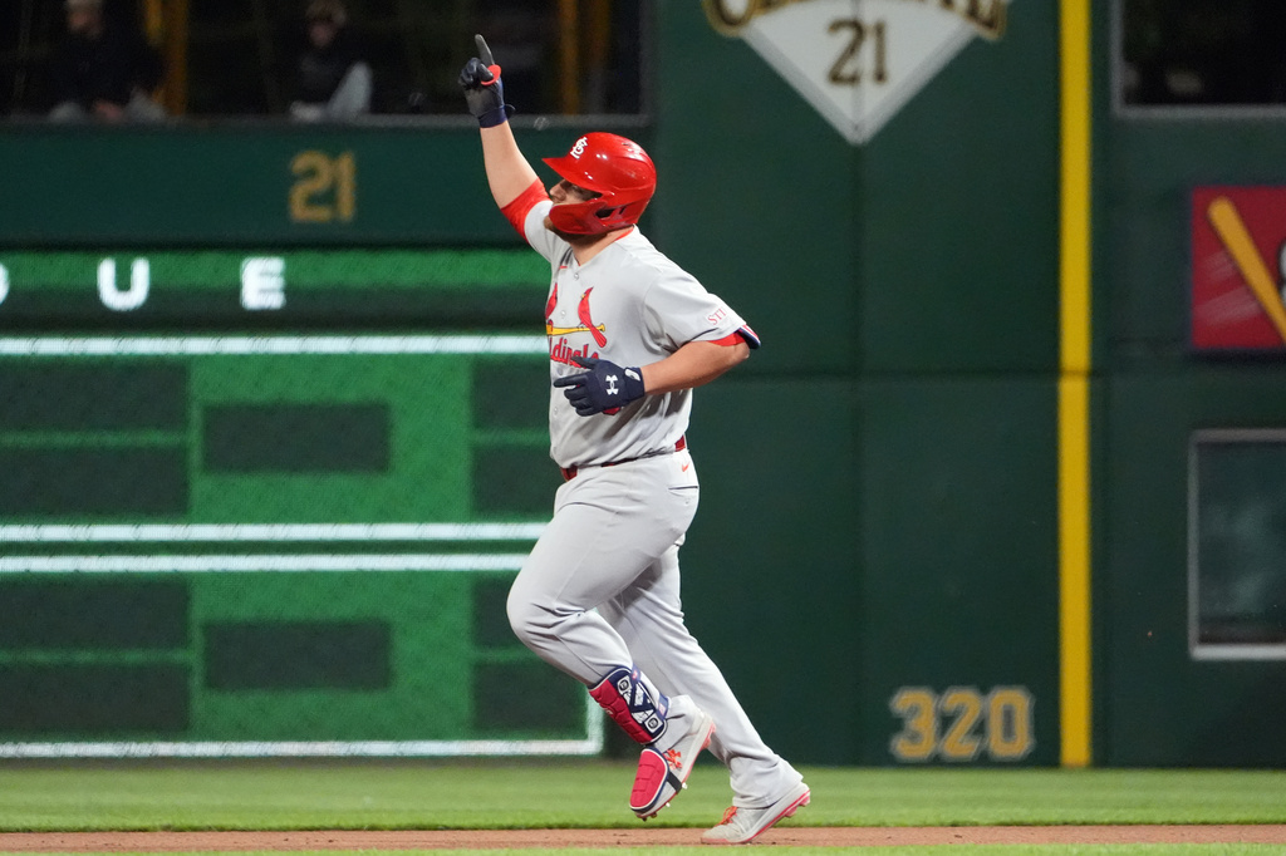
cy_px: 428
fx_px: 14283
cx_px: 643
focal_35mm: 400
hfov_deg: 5.2
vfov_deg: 3.4
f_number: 5.6
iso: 10000
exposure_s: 1/1600
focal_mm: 400
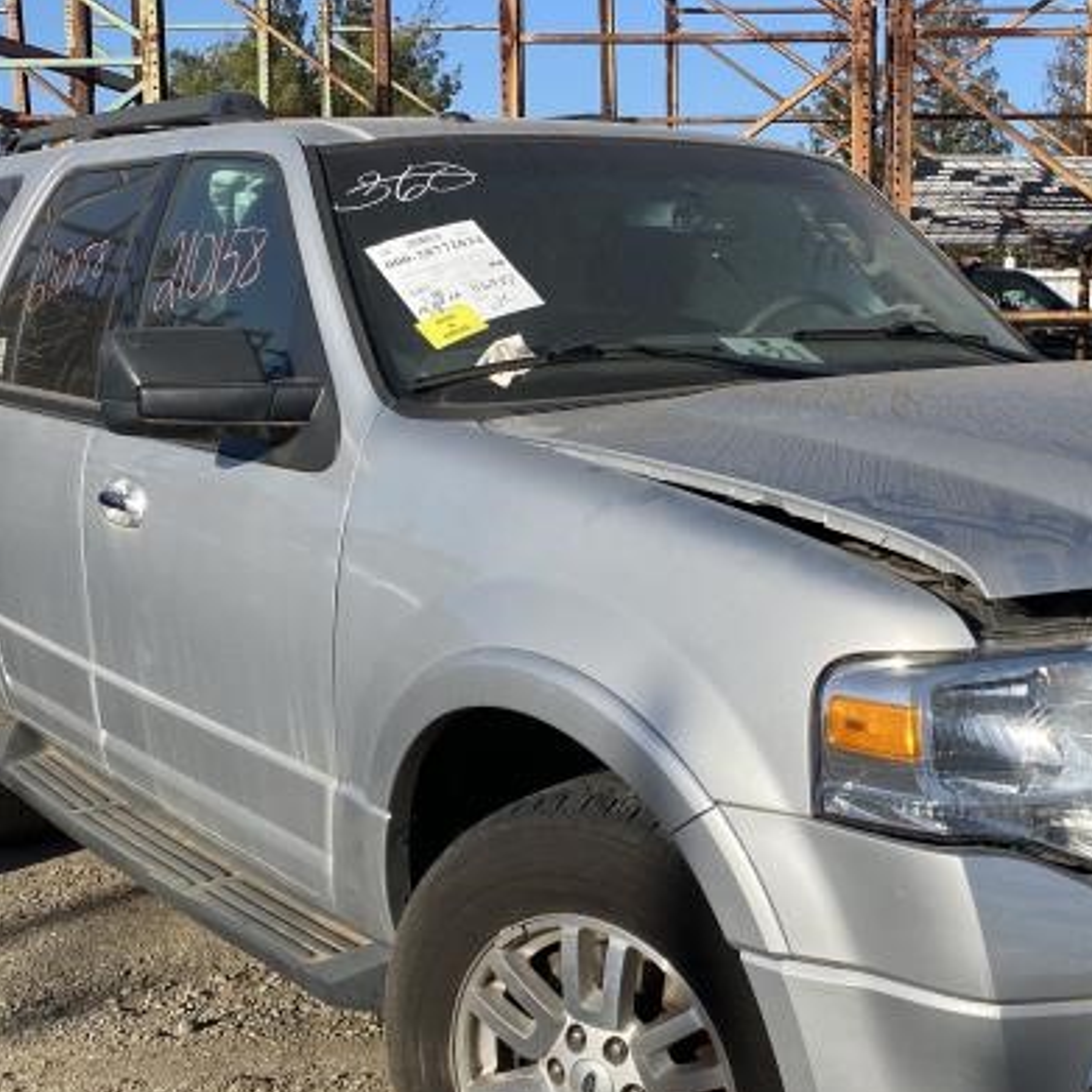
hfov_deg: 35.4
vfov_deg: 36.0
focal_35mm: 47
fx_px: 1677
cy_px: 584
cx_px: 802
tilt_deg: -10.4
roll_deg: -0.7
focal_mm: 4.25
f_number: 1.8
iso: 32
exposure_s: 1/3205
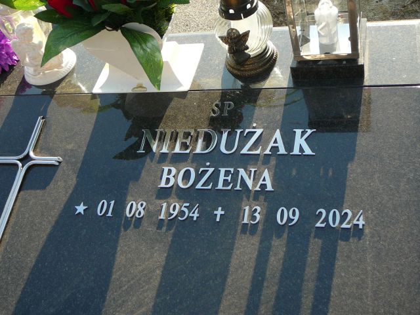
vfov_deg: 30.9
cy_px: 158
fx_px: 570
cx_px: 210
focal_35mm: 47
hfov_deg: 40.4
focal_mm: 7
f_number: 3.3
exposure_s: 1/200
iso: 80
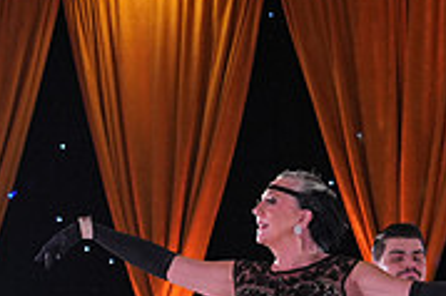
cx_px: 493
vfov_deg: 6.2
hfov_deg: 9.4
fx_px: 2686
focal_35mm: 217
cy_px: 464
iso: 1250
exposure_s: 1/400
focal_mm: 67
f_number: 4
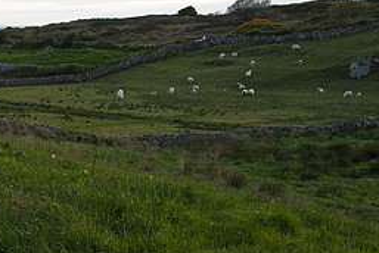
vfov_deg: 15.5
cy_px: 177
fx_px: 927
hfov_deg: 22.0
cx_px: -19
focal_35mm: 88
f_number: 5.6
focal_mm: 26
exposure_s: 1/125
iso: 200
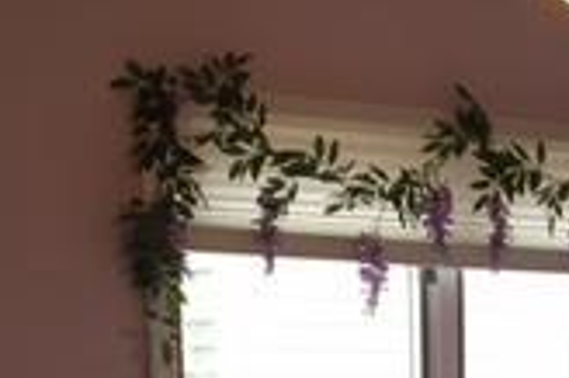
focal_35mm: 118
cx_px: 638
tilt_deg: -9.0
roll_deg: -0.4
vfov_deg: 10.9
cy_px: 659
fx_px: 1863
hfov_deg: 16.8
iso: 50
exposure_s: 1/30
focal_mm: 4.15
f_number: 2.2
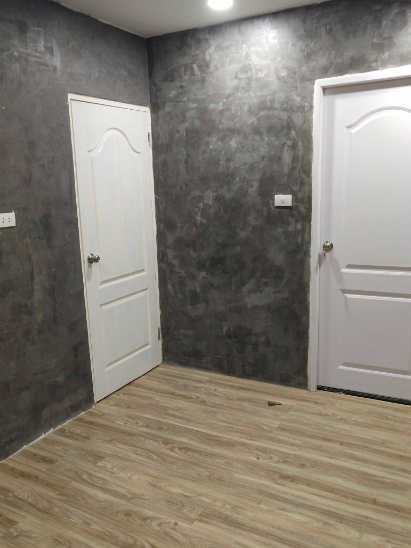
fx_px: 554
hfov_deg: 40.6
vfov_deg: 52.6
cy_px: 293
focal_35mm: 35
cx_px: 188
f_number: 1.8
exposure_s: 1/50
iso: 199
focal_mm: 3.95
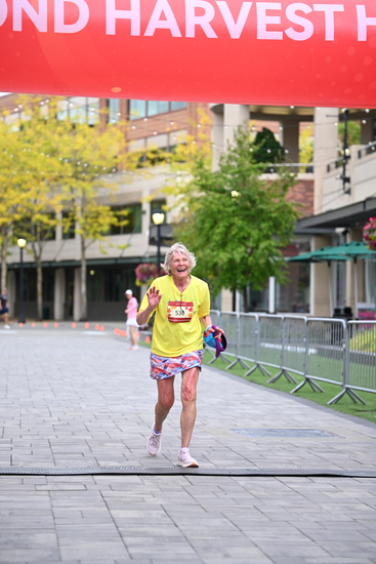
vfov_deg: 22.4
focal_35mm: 91
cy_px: 282
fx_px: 1425
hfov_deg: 15.0
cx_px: 188
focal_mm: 91
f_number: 2.8
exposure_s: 1/1600
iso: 640
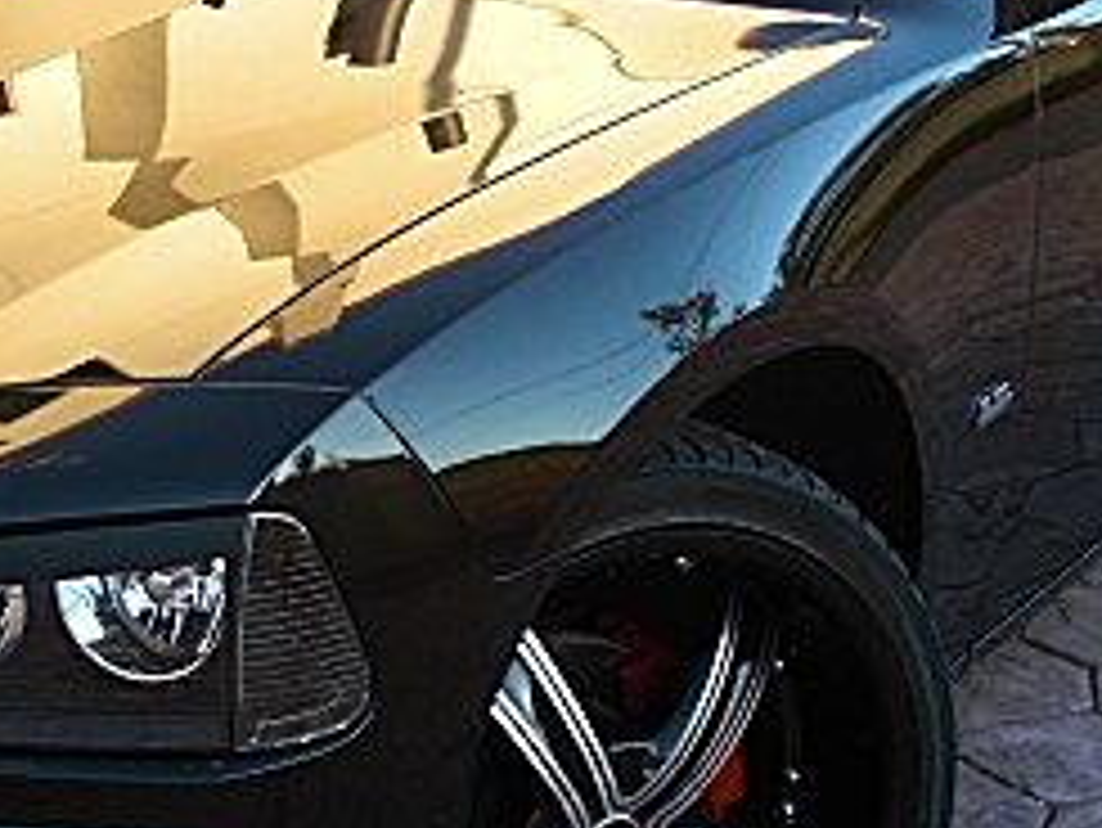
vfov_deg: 15.7
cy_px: 441
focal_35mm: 94
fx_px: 2994
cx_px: 315
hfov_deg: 20.7
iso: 50
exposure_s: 1/80
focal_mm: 6.3
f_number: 2.8
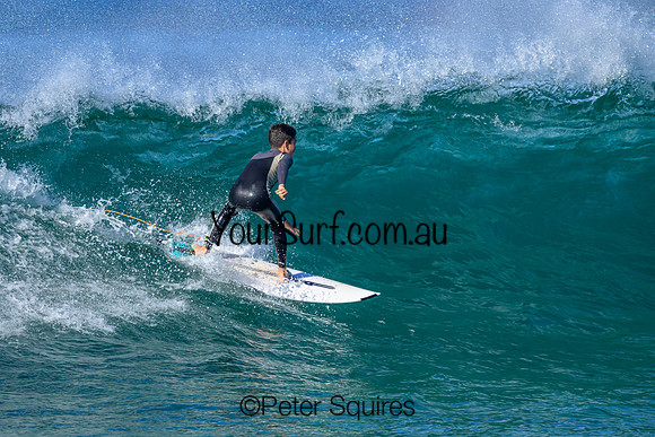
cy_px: 242
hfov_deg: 2.2
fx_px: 17345
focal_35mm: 953
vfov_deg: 1.4
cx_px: 265
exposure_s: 1/2000
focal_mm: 800
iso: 450
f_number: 6.3
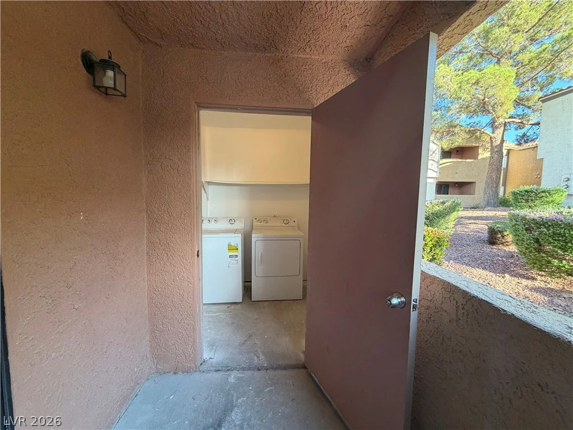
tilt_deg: -4.7
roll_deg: -1.5
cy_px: 215
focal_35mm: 14
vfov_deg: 85.7
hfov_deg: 102.1
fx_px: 232
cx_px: 286
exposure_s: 1/120
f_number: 2.2
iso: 200
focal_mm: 2.22
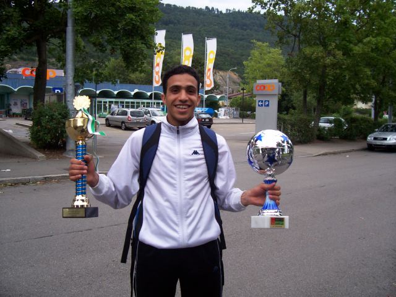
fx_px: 389
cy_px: 148
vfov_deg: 41.8
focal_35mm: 34
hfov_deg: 54.0
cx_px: 198
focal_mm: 5.6
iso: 80
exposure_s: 1/179
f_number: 2.7
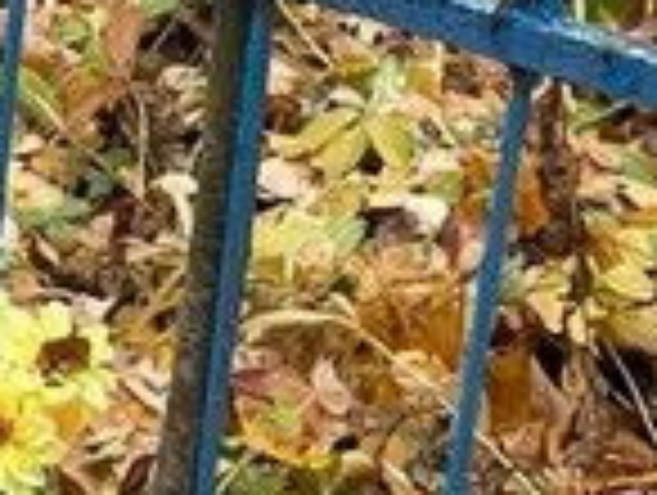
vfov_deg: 8.1
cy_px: -153
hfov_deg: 10.7
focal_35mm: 182
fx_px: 3460
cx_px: -4
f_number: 1.6
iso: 40
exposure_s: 1/121
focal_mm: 4.2
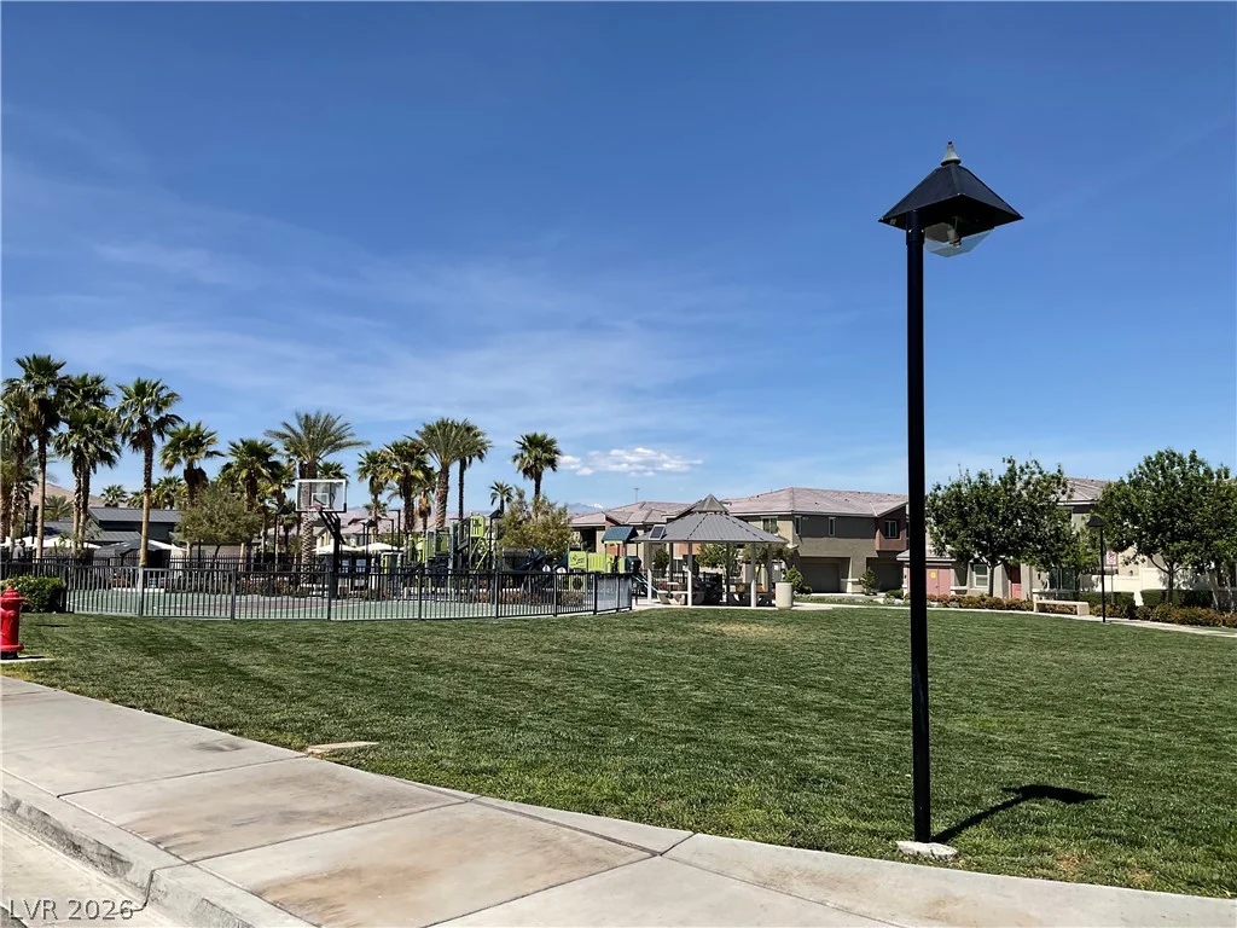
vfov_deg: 48.2
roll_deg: +0.2
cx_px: 618
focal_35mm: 29
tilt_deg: +4.4
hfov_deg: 61.7
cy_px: 464
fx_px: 1036
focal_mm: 3
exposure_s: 1/2959
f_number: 1.8
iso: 16
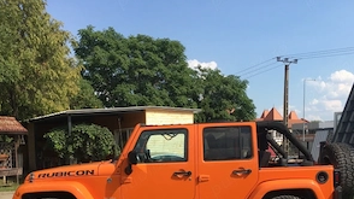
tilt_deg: -4.6
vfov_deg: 26.7
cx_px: 179
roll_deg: +0.3
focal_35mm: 43
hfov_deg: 47.4
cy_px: 181
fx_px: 403
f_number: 2.2
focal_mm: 4.15
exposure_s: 1/1183
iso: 25
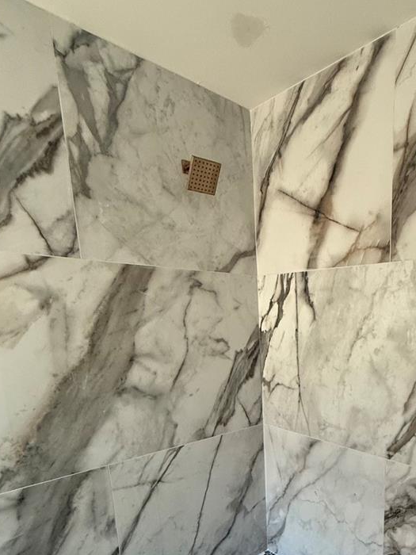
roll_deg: -0.4
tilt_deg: -11.5
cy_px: 398
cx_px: 335
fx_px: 385
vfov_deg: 68.2
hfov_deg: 52.9
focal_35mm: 24
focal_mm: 2.22
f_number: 2.2
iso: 400
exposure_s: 1/60
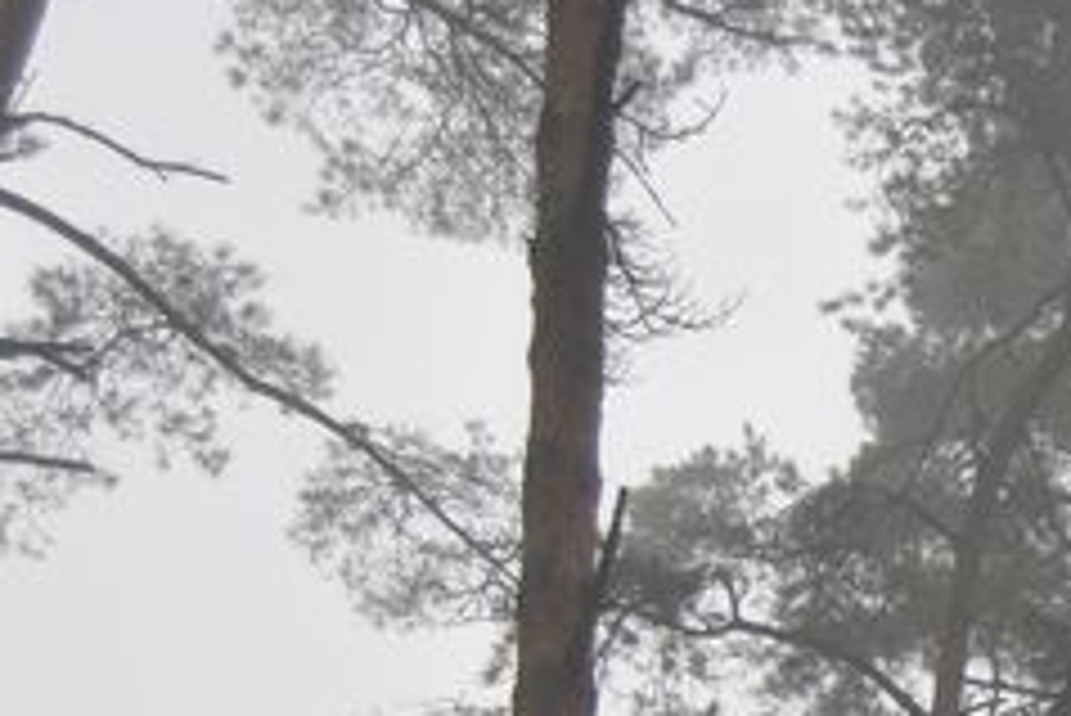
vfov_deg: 8.3
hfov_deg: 12.5
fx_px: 4784
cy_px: 1211
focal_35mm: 161
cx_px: 1222
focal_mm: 31
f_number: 4.2
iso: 100
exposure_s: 1/200
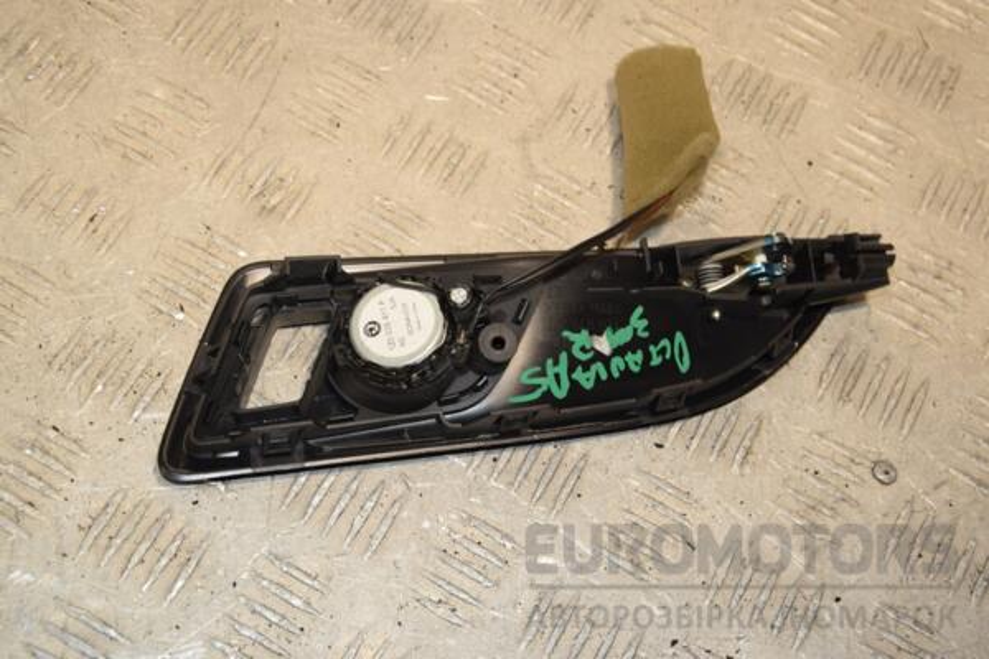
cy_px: 330
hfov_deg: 31.9
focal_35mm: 63
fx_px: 1731
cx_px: 494
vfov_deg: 21.6
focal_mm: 42
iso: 800
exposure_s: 1/200
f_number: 7.1
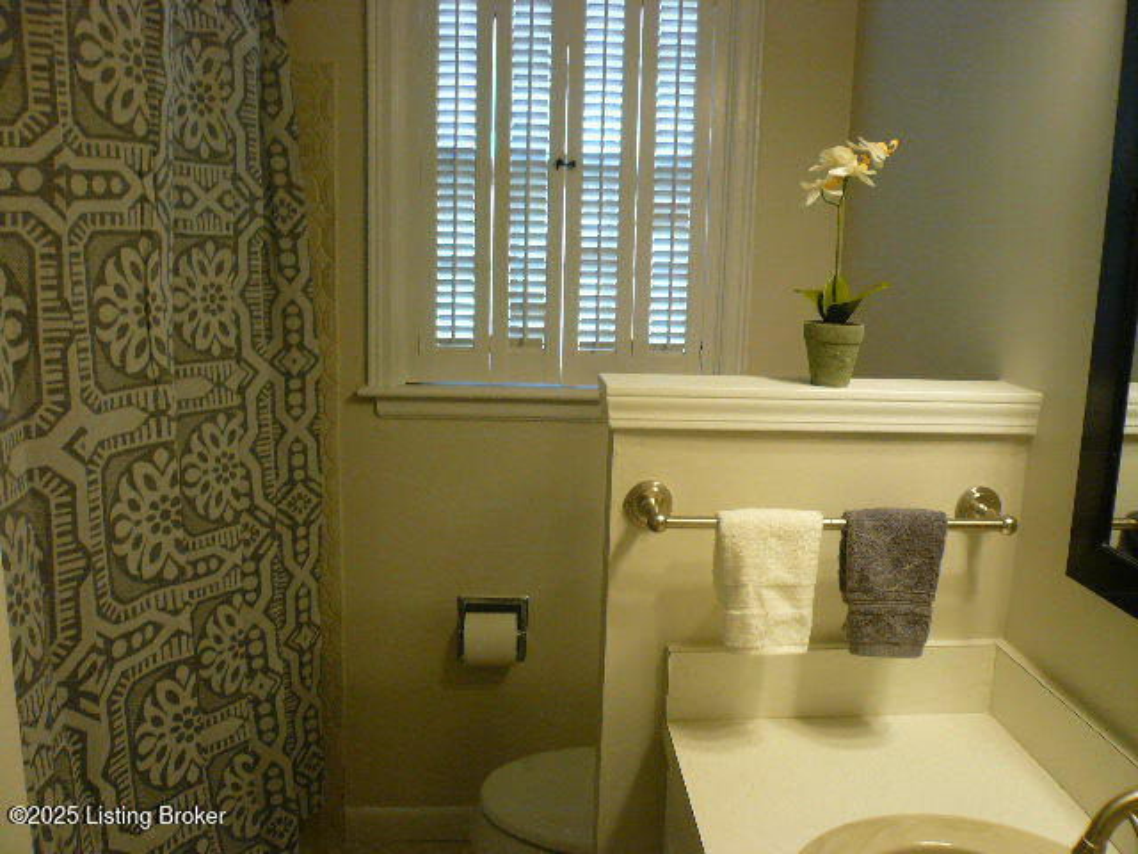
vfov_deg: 49.7
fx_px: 920
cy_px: 427
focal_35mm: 28
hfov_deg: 63.4
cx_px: 569
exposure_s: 1/30
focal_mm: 4.6
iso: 125
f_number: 2.8
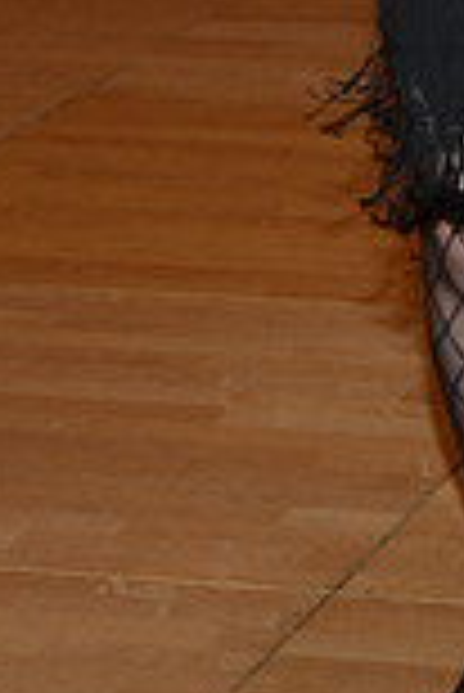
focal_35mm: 264
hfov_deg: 5.1
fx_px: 5092
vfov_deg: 7.7
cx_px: 845
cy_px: -320
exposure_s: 1/250
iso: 800
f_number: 8
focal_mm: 70
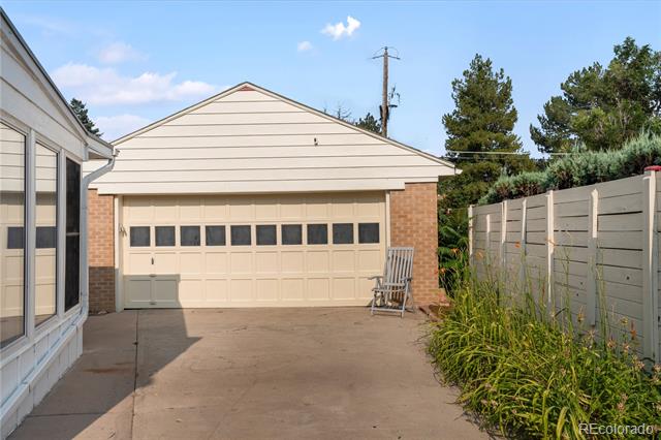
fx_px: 514
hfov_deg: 65.5
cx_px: 330
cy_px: 220
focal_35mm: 28
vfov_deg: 46.4
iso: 400
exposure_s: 1/1000
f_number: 9
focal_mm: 28
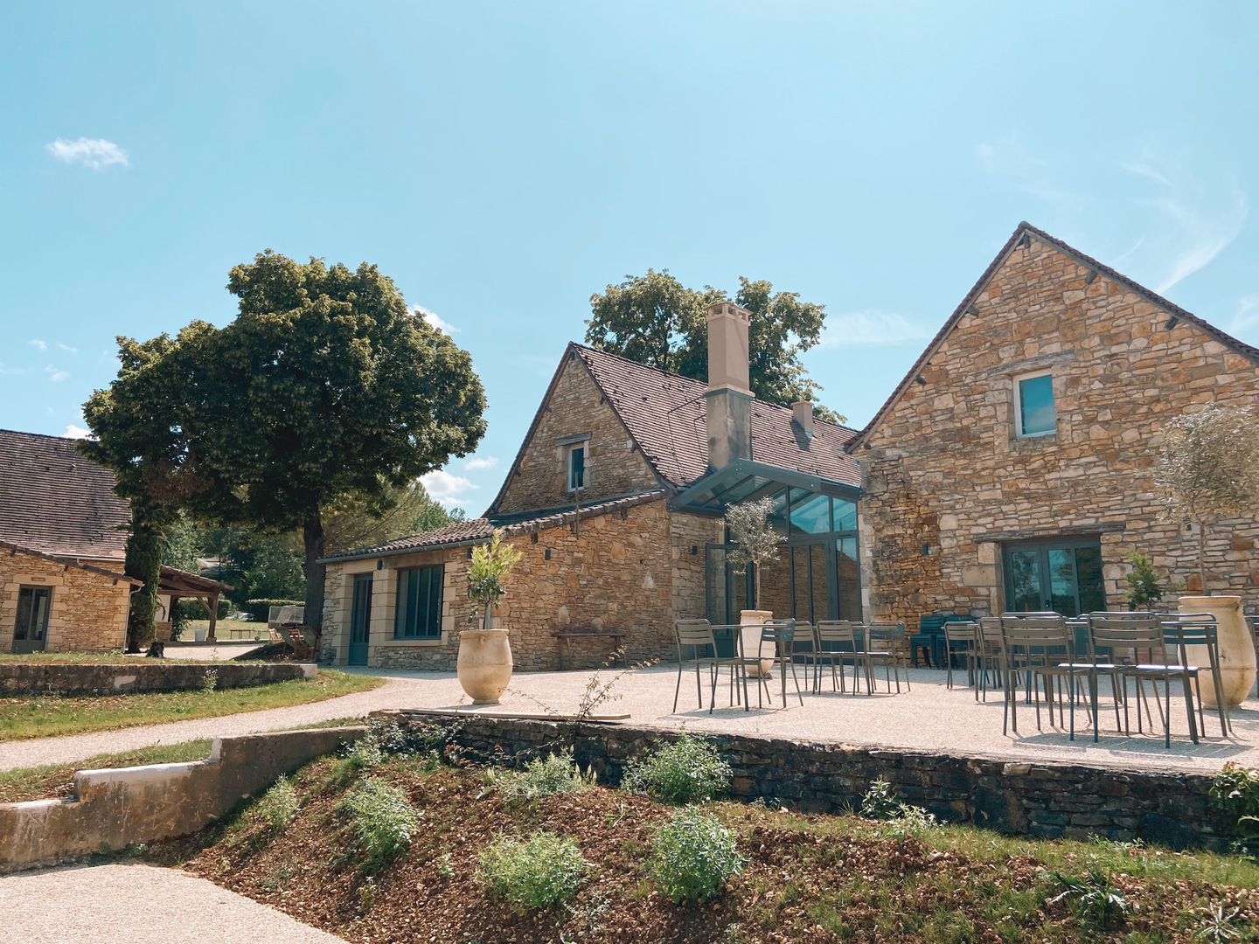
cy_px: 472
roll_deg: +0.6
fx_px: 946
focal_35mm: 26
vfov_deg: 53.1
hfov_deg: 67.3
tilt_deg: +10.4
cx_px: 630
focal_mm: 4.25
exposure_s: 1/4274
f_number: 1.8
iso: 32
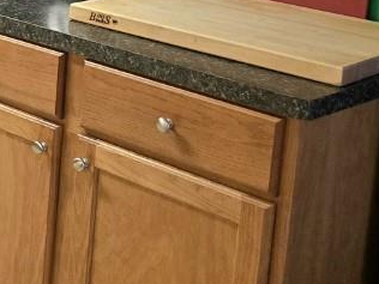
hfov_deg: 17.7
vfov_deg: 14.7
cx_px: -219
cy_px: -68
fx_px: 1062
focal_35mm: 97
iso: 320
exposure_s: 1/120
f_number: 1.7
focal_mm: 6.3
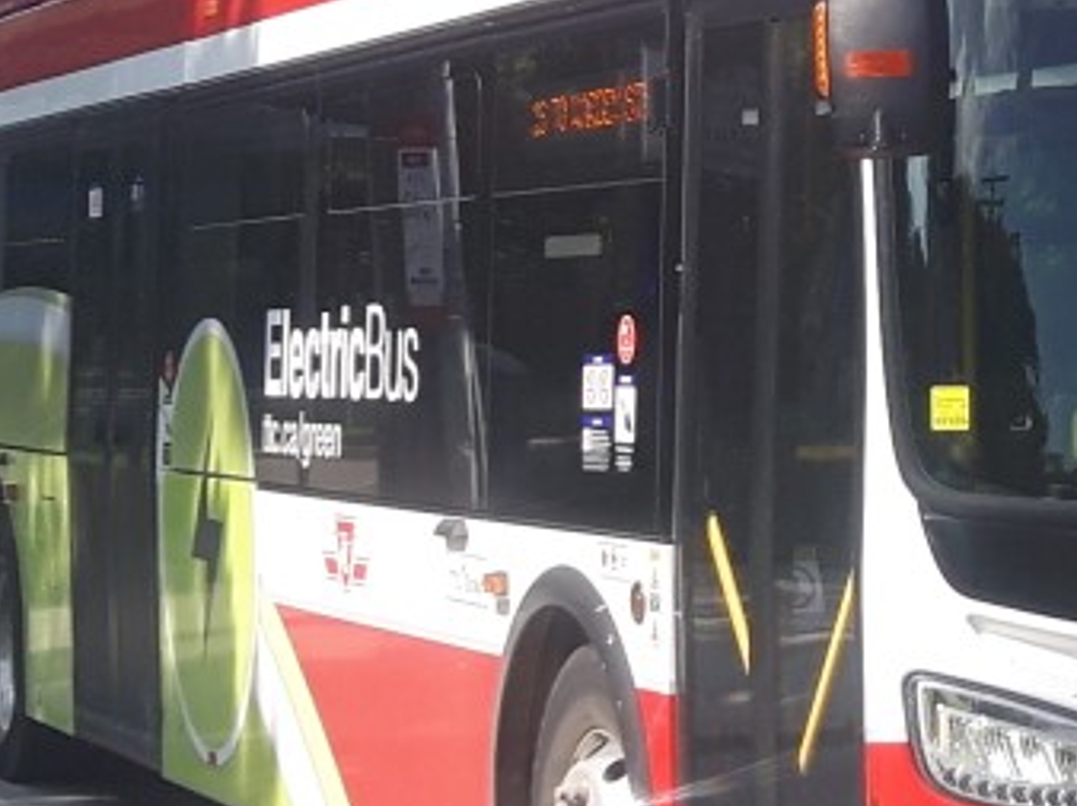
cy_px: 395
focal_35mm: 94
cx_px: 985
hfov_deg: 20.4
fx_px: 2923
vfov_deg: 15.7
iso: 40
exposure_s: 1/783
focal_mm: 3.7
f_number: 1.9
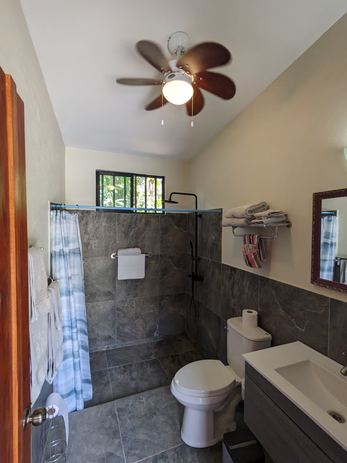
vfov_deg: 94.5
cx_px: 174
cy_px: 232
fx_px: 214
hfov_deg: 78.1
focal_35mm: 16
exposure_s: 1/143
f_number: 2.2
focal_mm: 2.22
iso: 225
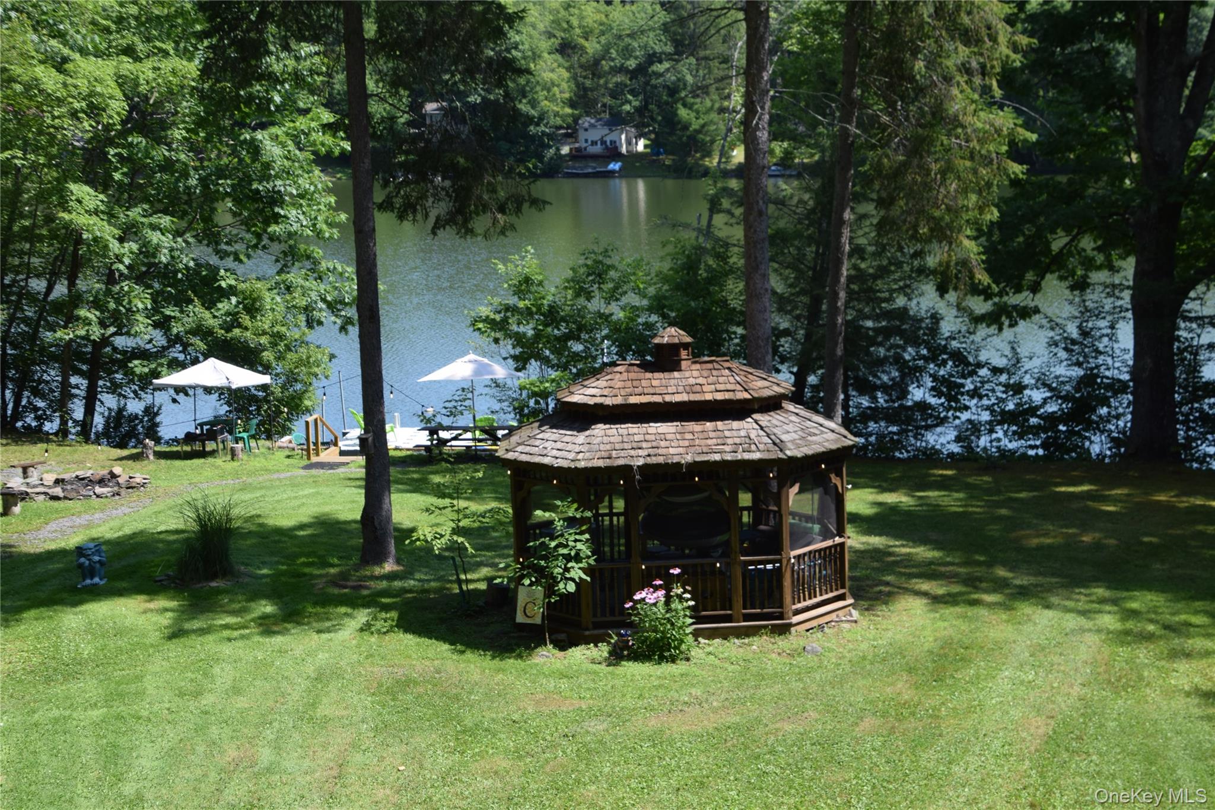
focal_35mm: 46
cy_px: 405
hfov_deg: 42.3
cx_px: 608
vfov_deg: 28.9
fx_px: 1569
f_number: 8
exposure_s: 1/250
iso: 250
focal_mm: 31
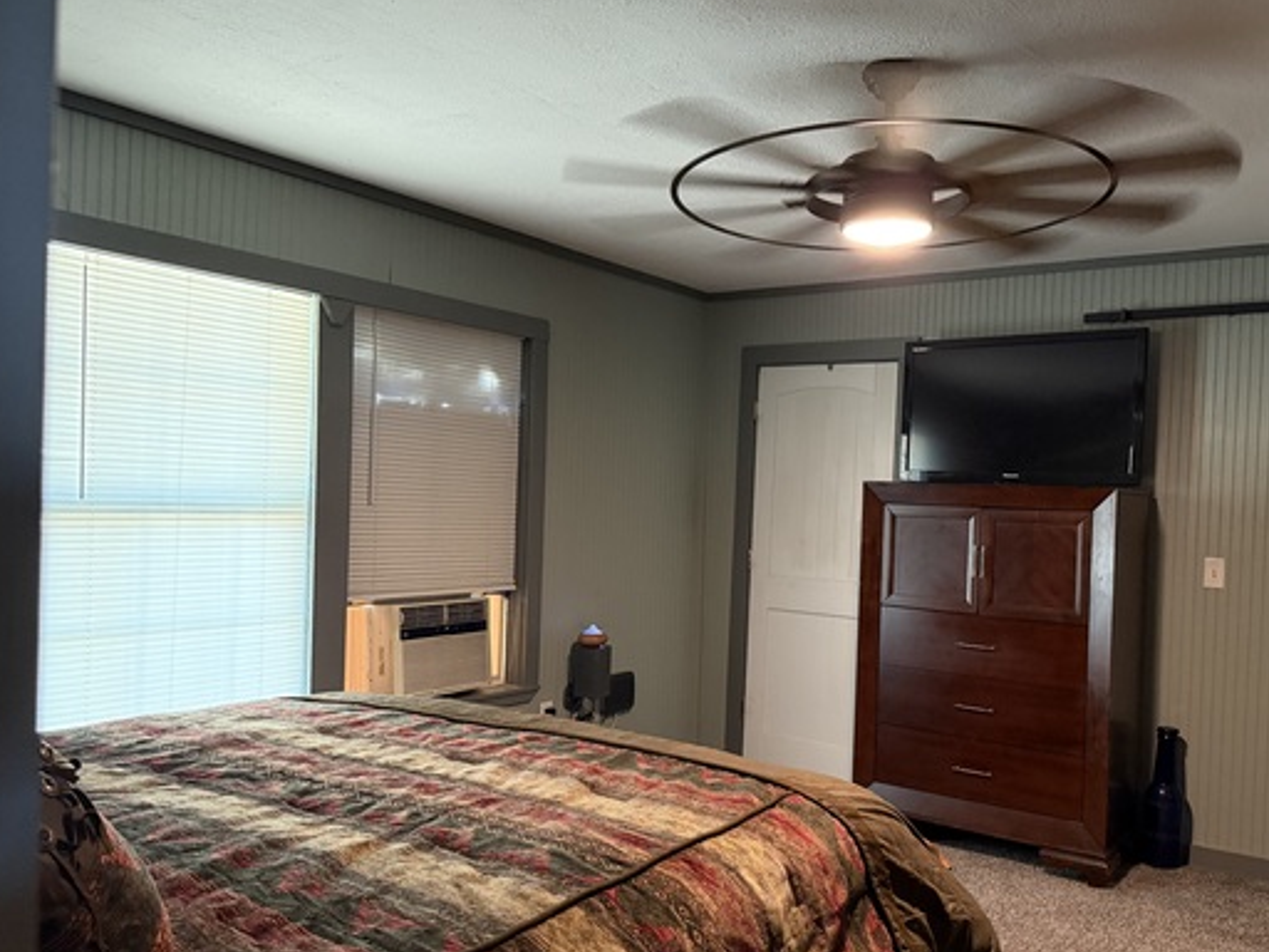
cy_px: 516
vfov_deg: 46.8
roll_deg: -2.2
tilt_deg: -1.8
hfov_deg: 59.5
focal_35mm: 30
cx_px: 756
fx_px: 1100
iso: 800
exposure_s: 1/40
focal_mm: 6.76
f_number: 1.78
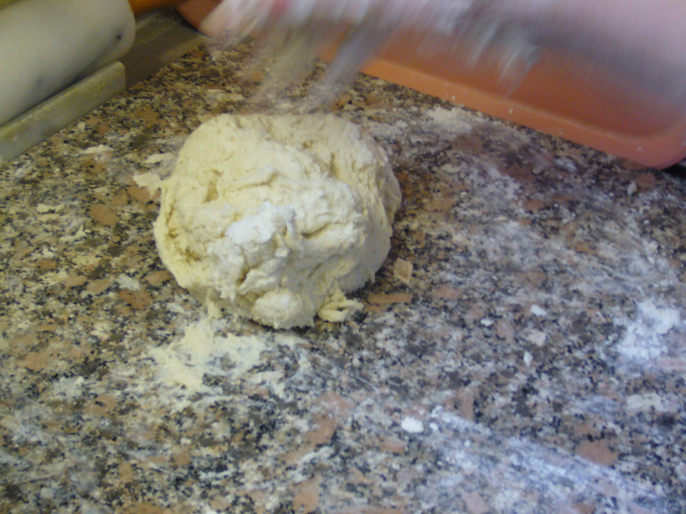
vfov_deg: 18.7
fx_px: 1566
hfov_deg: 24.7
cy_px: 257
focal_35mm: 79
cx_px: 343
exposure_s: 1/10
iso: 200
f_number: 4.3
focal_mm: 13
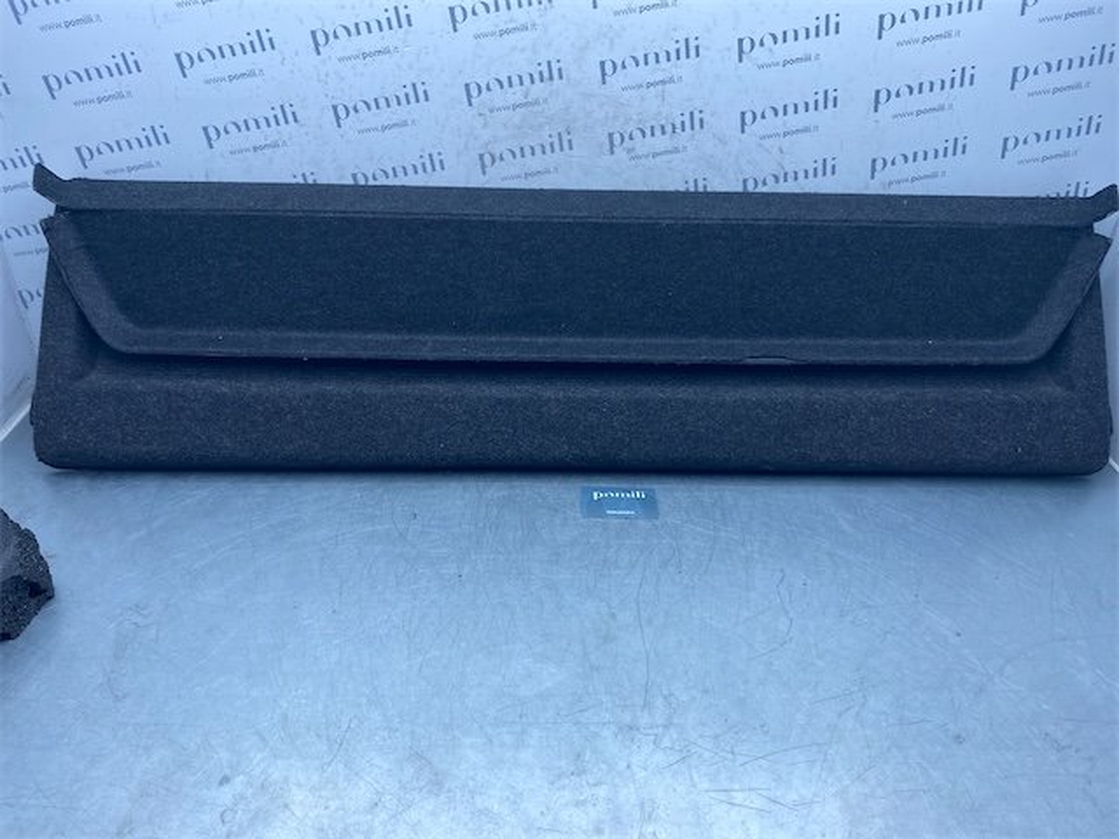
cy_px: 420
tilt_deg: -34.9
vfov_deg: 53.1
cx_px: 560
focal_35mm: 26
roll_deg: -1.7
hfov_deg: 67.3
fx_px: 840
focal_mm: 4.25
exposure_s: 1/637
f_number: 1.8
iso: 32
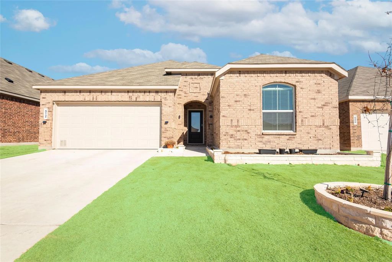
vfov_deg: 73.8
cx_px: 196
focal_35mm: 16
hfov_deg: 96.7
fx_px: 174
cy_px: 131
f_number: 7.1
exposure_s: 1/320
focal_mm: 16
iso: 100
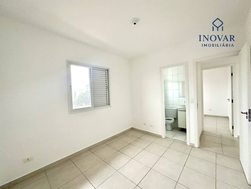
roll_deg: +1.5
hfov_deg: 102.1
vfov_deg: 85.7
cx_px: 126
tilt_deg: -1.5
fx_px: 102
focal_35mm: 14
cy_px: 94
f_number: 2.2
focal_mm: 2.22
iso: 640
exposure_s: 1/60
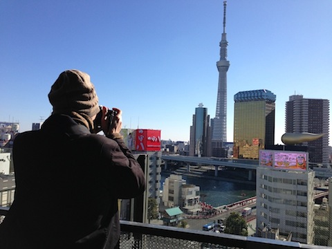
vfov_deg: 42.9
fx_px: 317
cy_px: 124
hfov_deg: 55.4
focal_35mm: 33
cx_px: 166
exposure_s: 1/1595
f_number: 2.4
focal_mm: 4.13
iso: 50
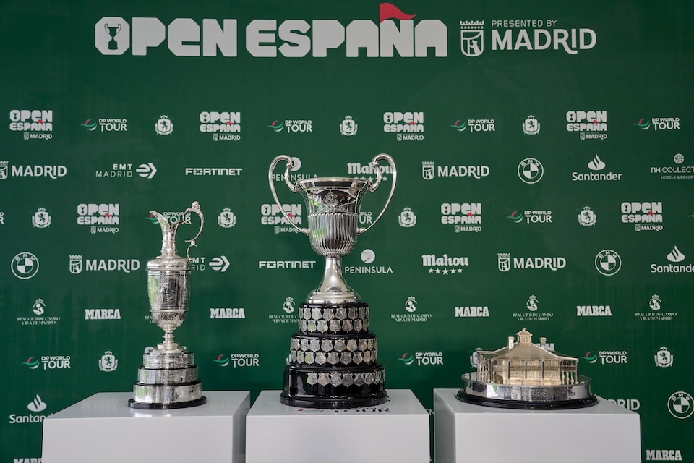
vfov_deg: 32.6
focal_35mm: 41
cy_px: 232
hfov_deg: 47.4
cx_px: 347
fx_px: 790
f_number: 6.3
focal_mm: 41
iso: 1600
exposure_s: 1/200
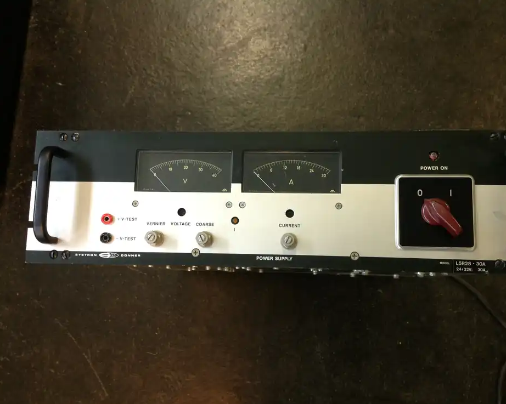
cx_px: 269
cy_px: 204
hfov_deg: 49.1
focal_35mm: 37
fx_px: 554
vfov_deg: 40.1
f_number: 2.4
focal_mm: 4.28
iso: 80
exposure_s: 1/15
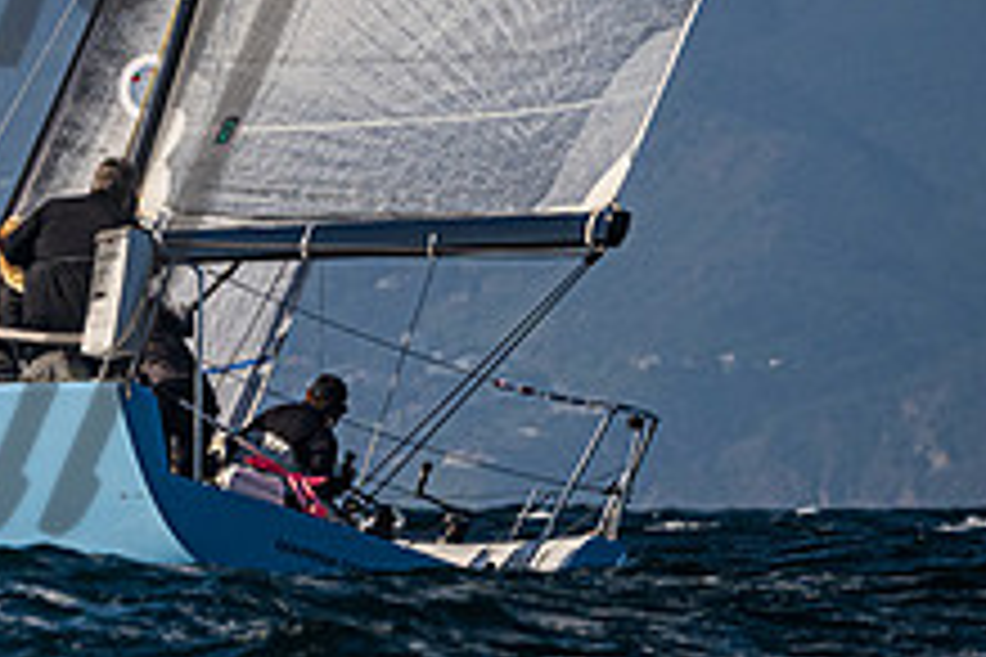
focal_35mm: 979
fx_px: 26812
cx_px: -319
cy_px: -384
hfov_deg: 2.1
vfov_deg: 1.4
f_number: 6.3
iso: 320
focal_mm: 270
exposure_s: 1/5000
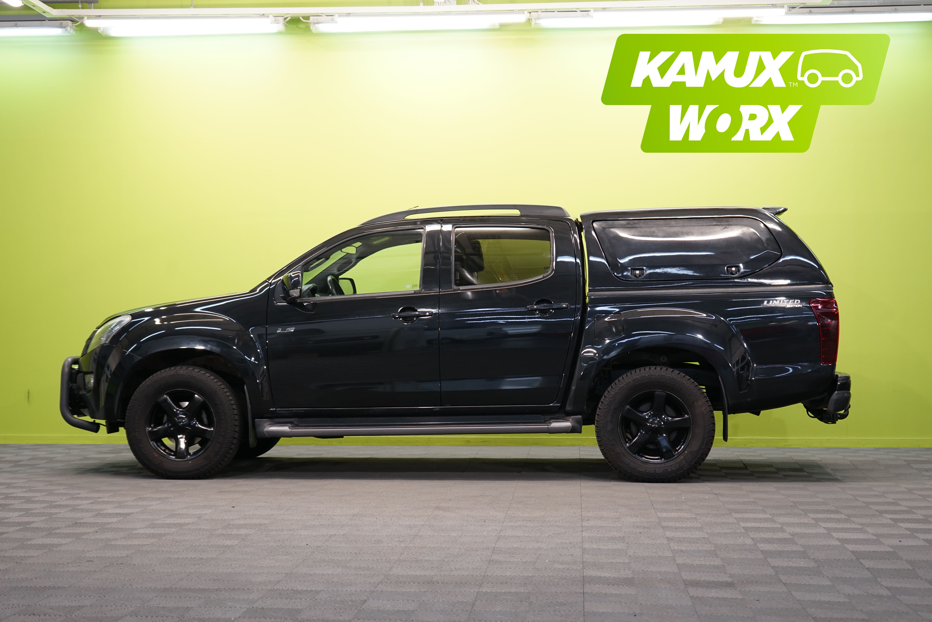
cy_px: 311
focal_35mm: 60
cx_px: 466
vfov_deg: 22.6
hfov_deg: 33.4
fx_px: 1553
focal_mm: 60
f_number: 5
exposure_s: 1/30
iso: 500
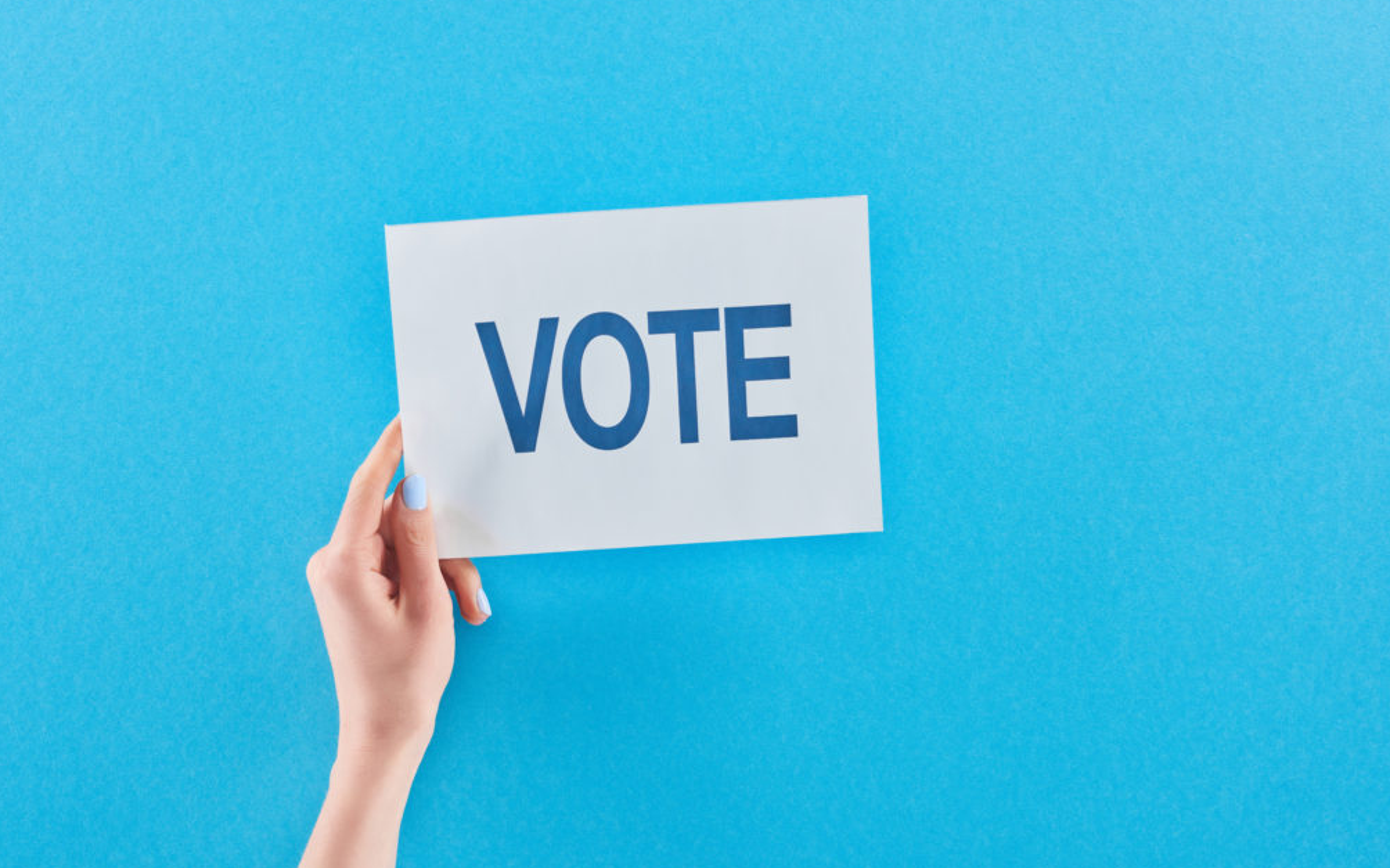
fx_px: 1969
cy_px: 452
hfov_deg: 38.9
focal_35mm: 52
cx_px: 705
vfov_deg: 24.9
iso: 100
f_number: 9
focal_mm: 50
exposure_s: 1/160
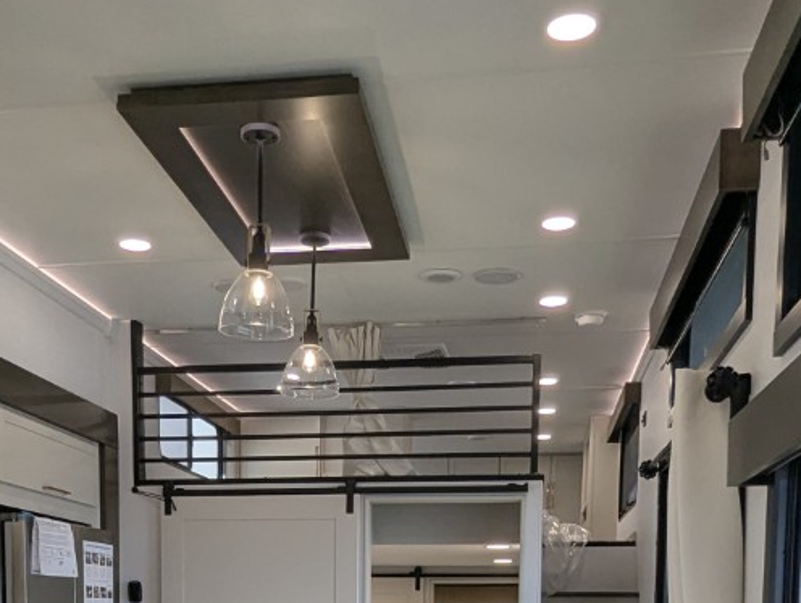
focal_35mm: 45
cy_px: 726
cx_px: 343
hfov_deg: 41.9
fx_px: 1042
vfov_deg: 28.1
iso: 72
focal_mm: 2.35
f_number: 2.2
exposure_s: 1/158
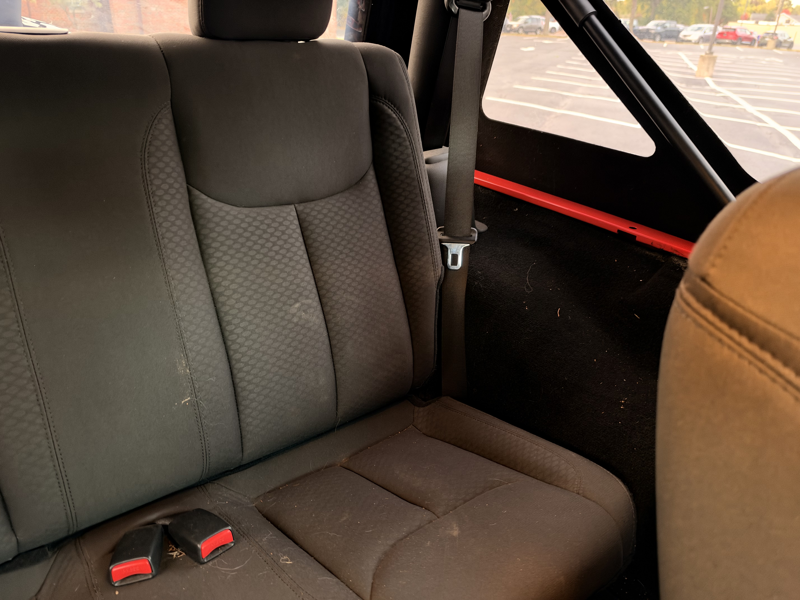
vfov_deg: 56.8
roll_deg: -2.6
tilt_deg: -26.9
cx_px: 400
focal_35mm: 24
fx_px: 555
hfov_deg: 71.6
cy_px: 300
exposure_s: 1/30
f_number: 1.48
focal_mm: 6.93
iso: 800
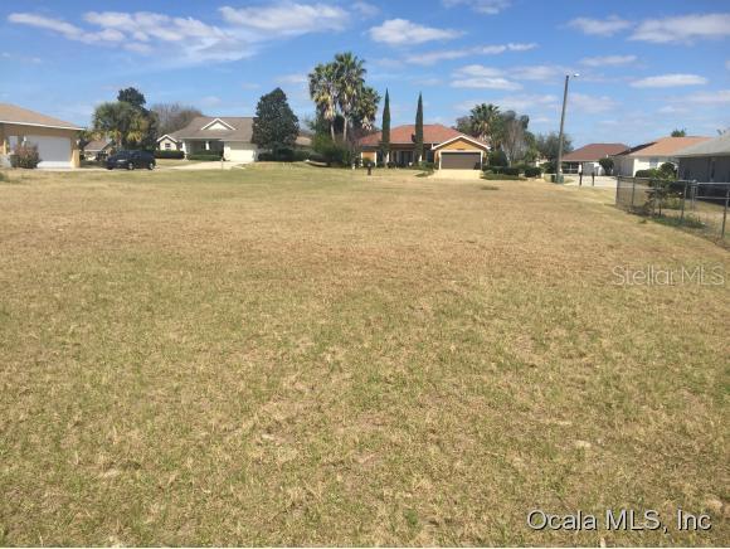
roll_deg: -1.7
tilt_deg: -10.9
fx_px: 612
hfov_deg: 61.6
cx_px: 365
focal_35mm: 29
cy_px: 274
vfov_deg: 48.3
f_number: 2.2
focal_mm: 4.15
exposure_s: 1/2475
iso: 32
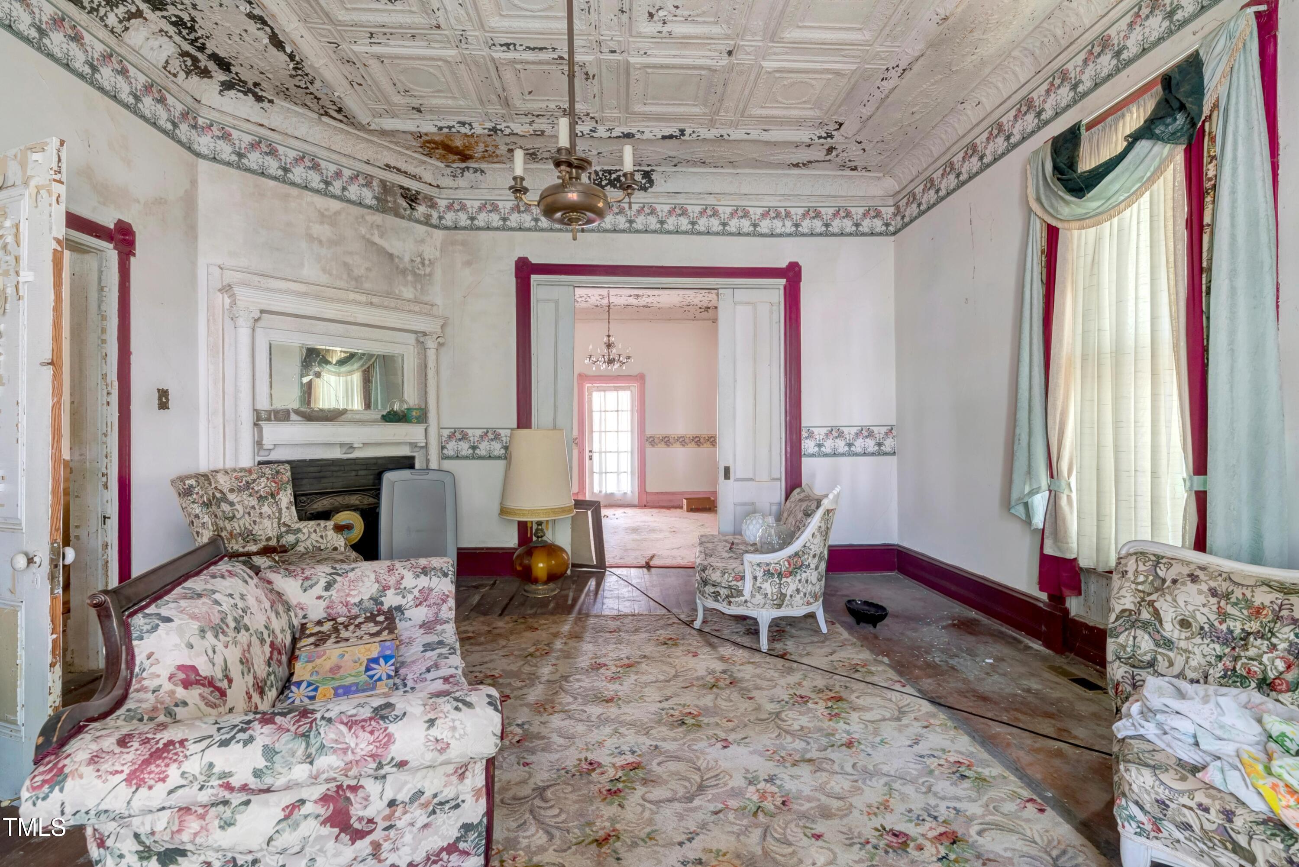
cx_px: 650
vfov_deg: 73.8
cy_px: 434
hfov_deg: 96.7
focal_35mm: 16
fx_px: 578
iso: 250
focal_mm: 16
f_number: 9
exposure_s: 10
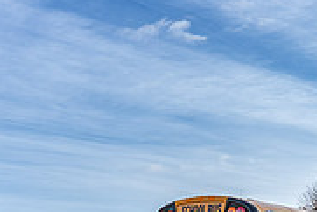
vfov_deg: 17.2
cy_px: 230
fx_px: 679
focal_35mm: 77
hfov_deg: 26.3
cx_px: 154
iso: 125
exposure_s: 1/200
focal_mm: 24
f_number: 8
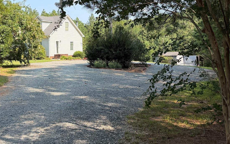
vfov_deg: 26.7
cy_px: 21
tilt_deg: +5.3
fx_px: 295
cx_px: 87
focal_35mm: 47
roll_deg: +1.6
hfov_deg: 42.4
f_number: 1.78
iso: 100
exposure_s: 1/1855
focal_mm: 6.76
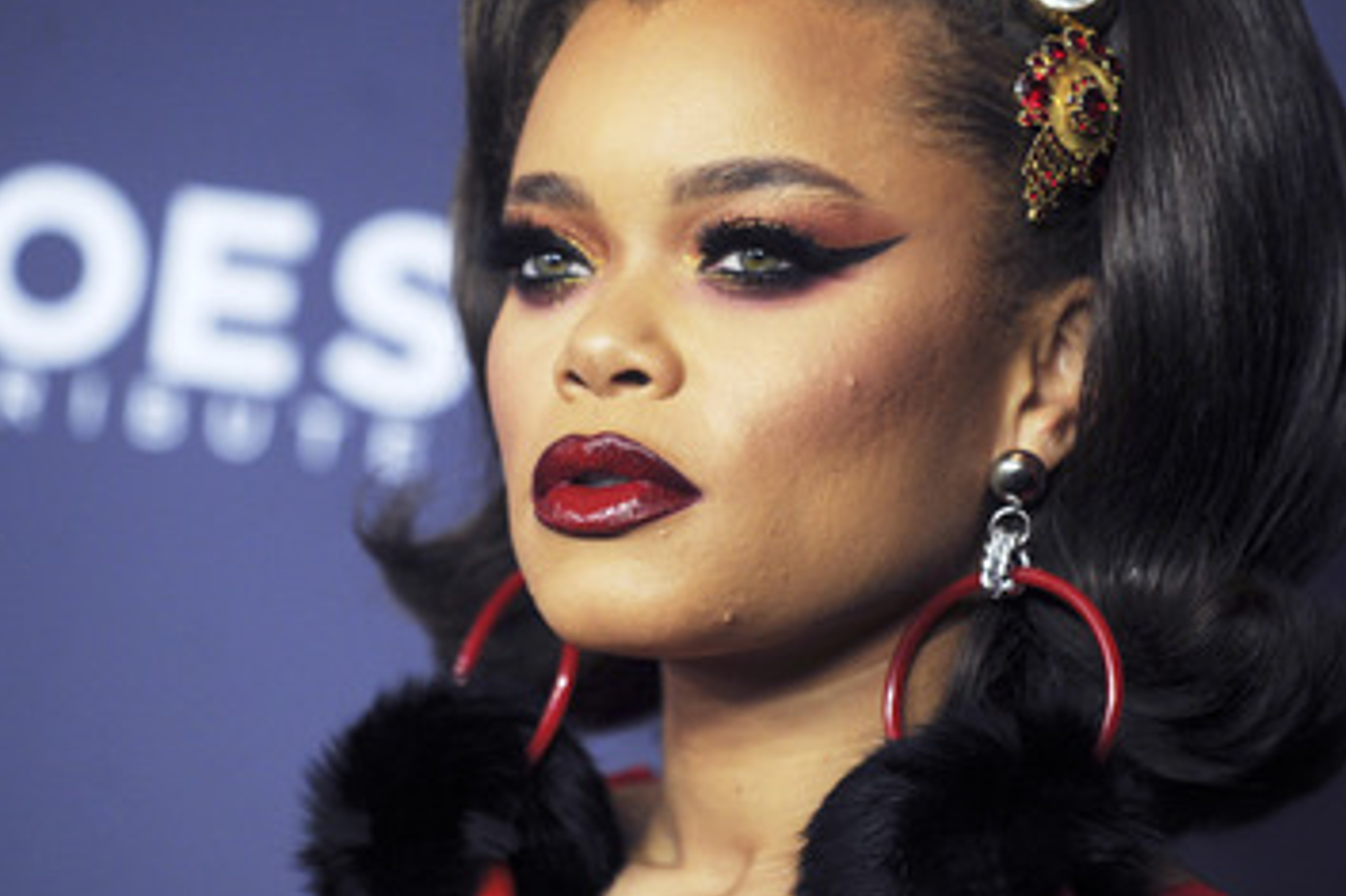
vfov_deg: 8.0
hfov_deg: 12.0
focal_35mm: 172
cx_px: 644
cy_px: 343
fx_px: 6428
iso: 1600
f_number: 2.8
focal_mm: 135
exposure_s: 1/160
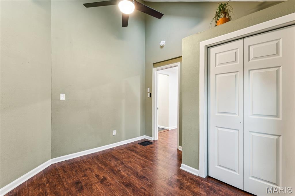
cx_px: 148
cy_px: 98
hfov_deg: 97.1
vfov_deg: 74.1
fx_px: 130
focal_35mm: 16
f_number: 13
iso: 320
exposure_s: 1
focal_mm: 15.9
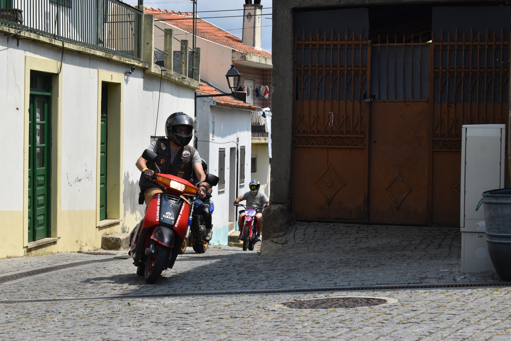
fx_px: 1171
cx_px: 256
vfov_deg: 16.6
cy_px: 170
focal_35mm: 82
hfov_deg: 24.6
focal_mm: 55
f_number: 7.1
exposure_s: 1/1600
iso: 400
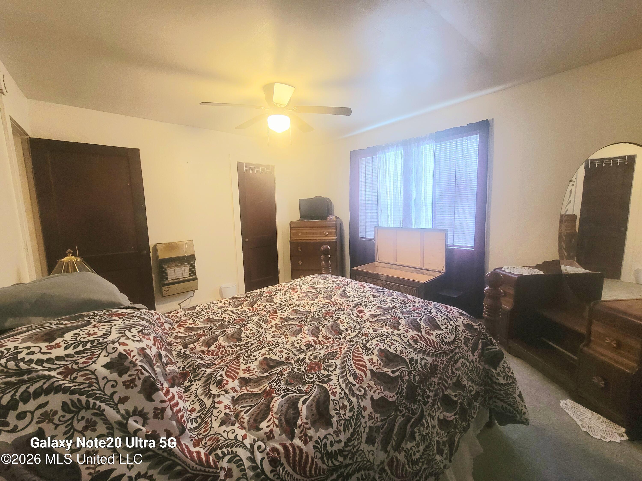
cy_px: 240
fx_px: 241
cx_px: 321
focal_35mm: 13
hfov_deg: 106.2
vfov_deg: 89.9
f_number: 2.2
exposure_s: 1/40
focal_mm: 2.2
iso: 400
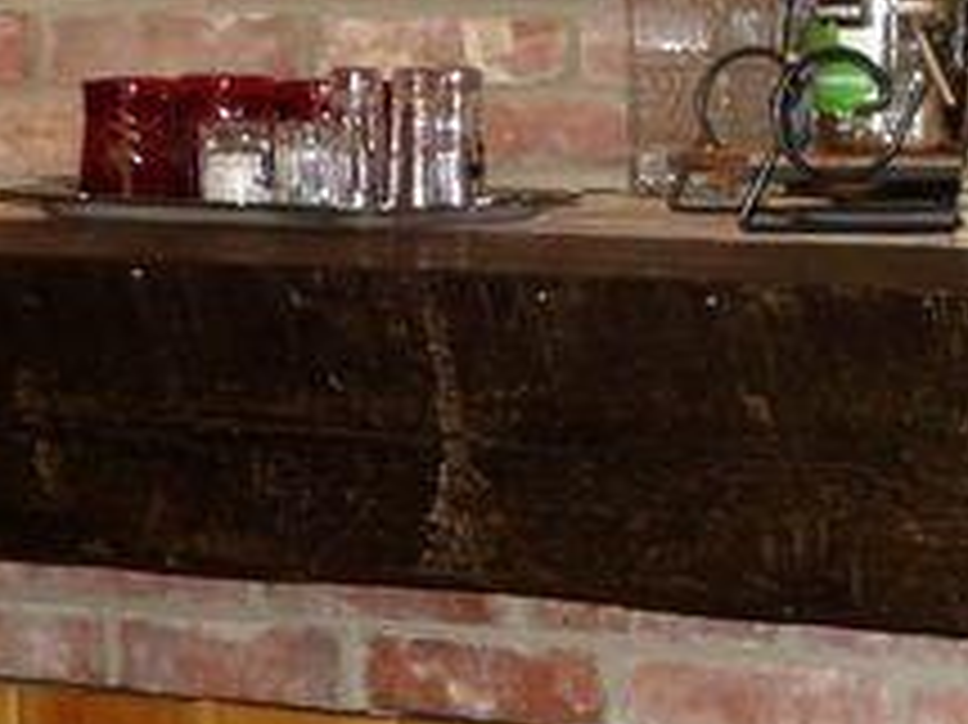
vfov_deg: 12.0
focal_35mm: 123
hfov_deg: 15.6
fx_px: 3438
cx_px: 1067
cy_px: 445
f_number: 3.6
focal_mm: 5.9
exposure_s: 1/33
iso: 500
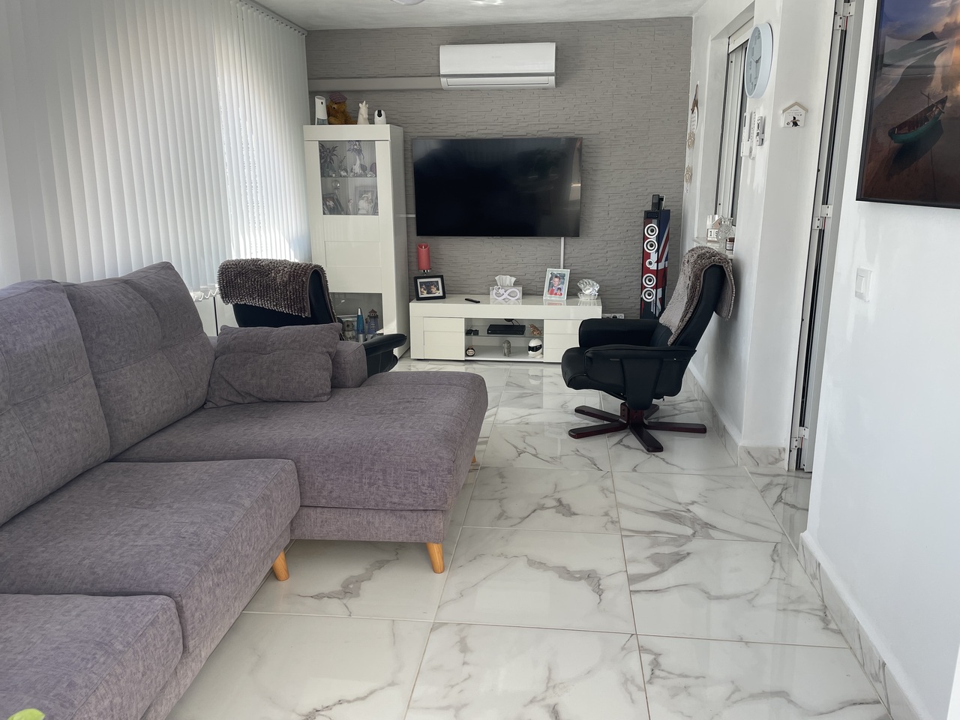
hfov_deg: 67.3
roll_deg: +0.9
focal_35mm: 26
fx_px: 721
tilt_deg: -13.7
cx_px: 480
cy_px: 360
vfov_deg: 53.1
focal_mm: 4.2
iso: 32
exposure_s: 1/438
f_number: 1.6
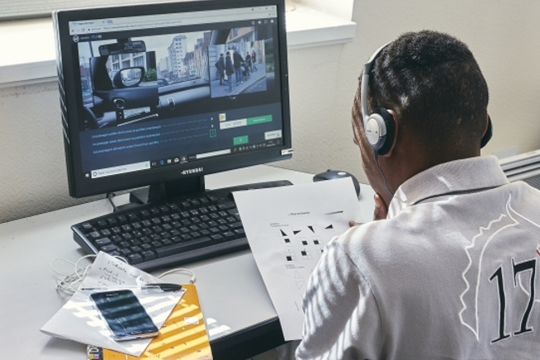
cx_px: 270
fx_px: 825
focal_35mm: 55
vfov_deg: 24.6
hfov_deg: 36.2
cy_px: 180
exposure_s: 1/60
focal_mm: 37
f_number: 7.1
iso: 640
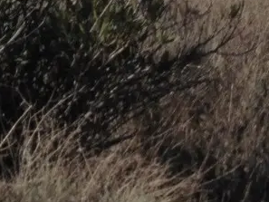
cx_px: 437
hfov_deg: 2.3
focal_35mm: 858
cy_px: -162
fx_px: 6670
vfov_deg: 1.7
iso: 100
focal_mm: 35.6
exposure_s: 1/500
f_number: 6.3
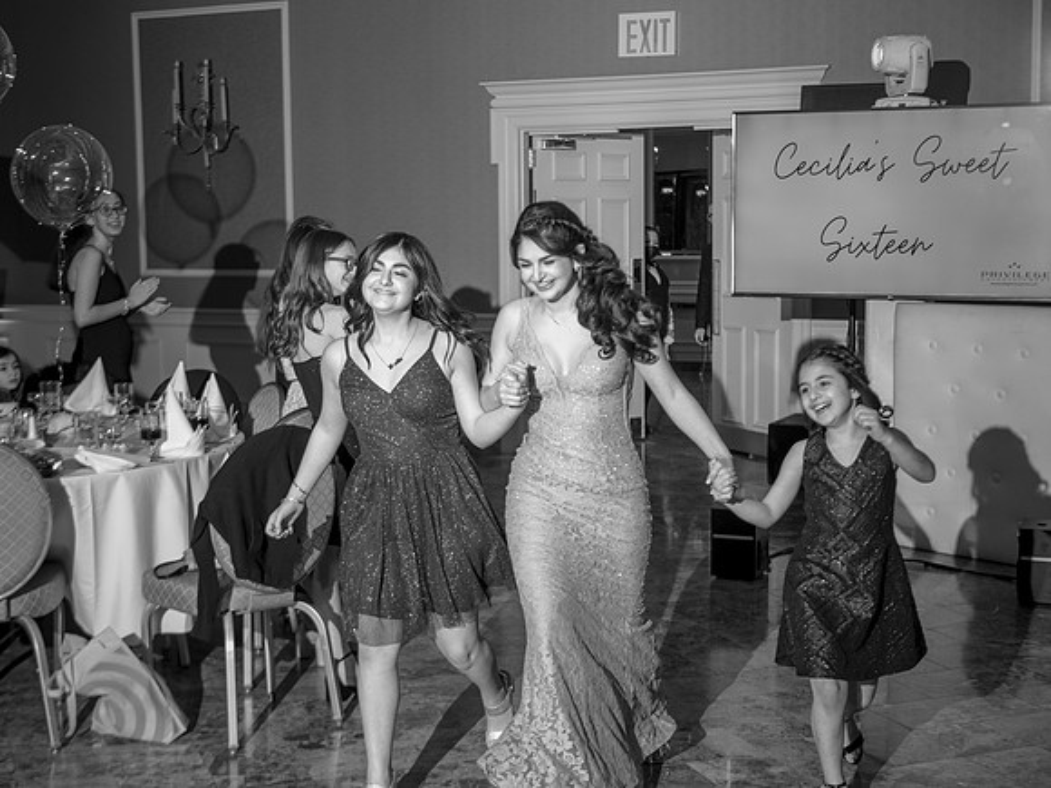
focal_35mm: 50
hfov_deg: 38.2
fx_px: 1518
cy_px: 394
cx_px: 526
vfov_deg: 29.1
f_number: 1.7
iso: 500
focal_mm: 25
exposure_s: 1/250
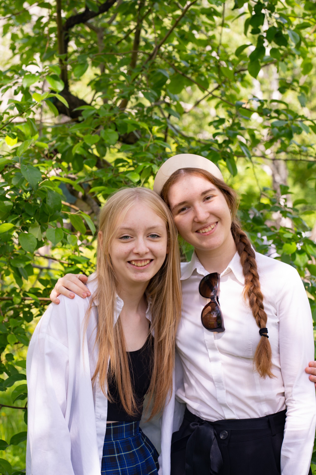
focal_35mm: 85
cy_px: 238
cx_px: 158
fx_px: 1119
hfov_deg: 16.1
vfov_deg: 23.9
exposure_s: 1/125
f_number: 7.1
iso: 160
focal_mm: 85
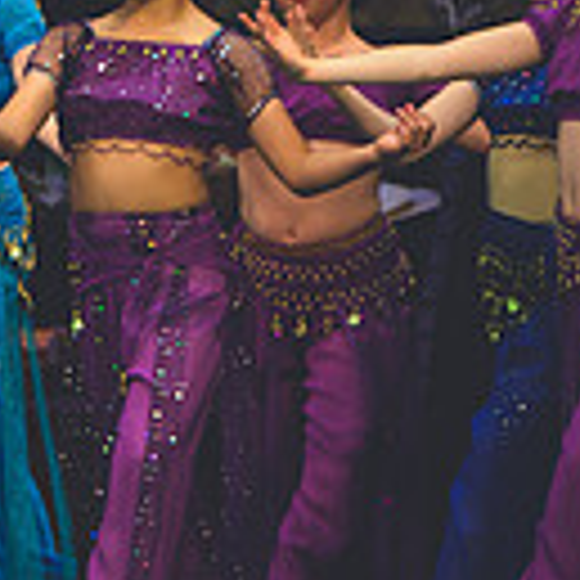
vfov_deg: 1.9
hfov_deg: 1.9
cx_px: -490
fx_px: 17819
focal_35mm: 940
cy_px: -81
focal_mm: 165
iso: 900
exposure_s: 1/500
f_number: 2.8
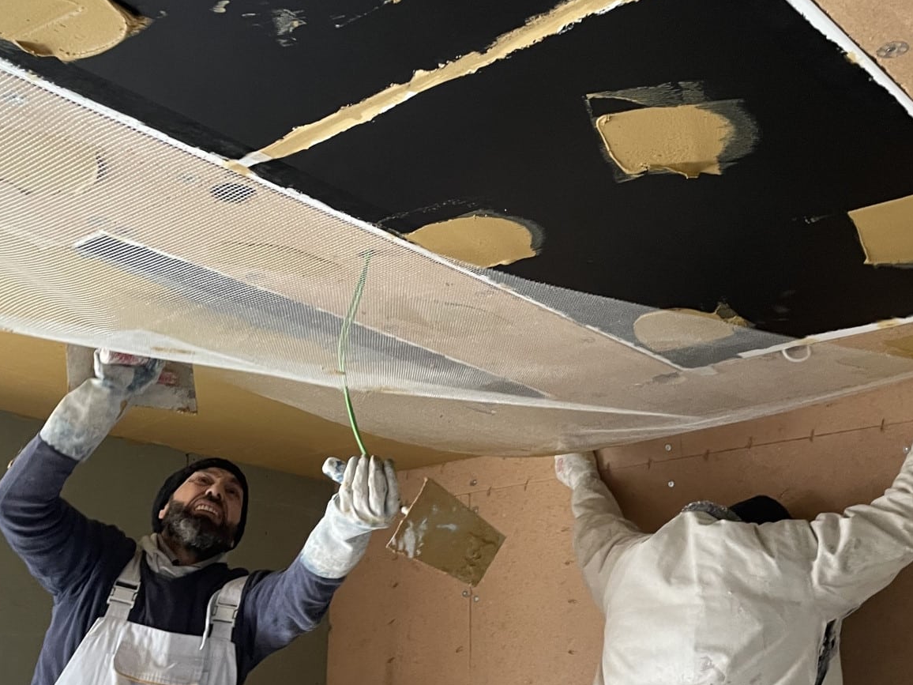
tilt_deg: +18.0
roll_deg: +0.2
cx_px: 467
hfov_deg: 65.3
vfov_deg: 51.4
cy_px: 348
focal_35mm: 27
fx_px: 712
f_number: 1.6
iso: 320
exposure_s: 1/60
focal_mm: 4.2
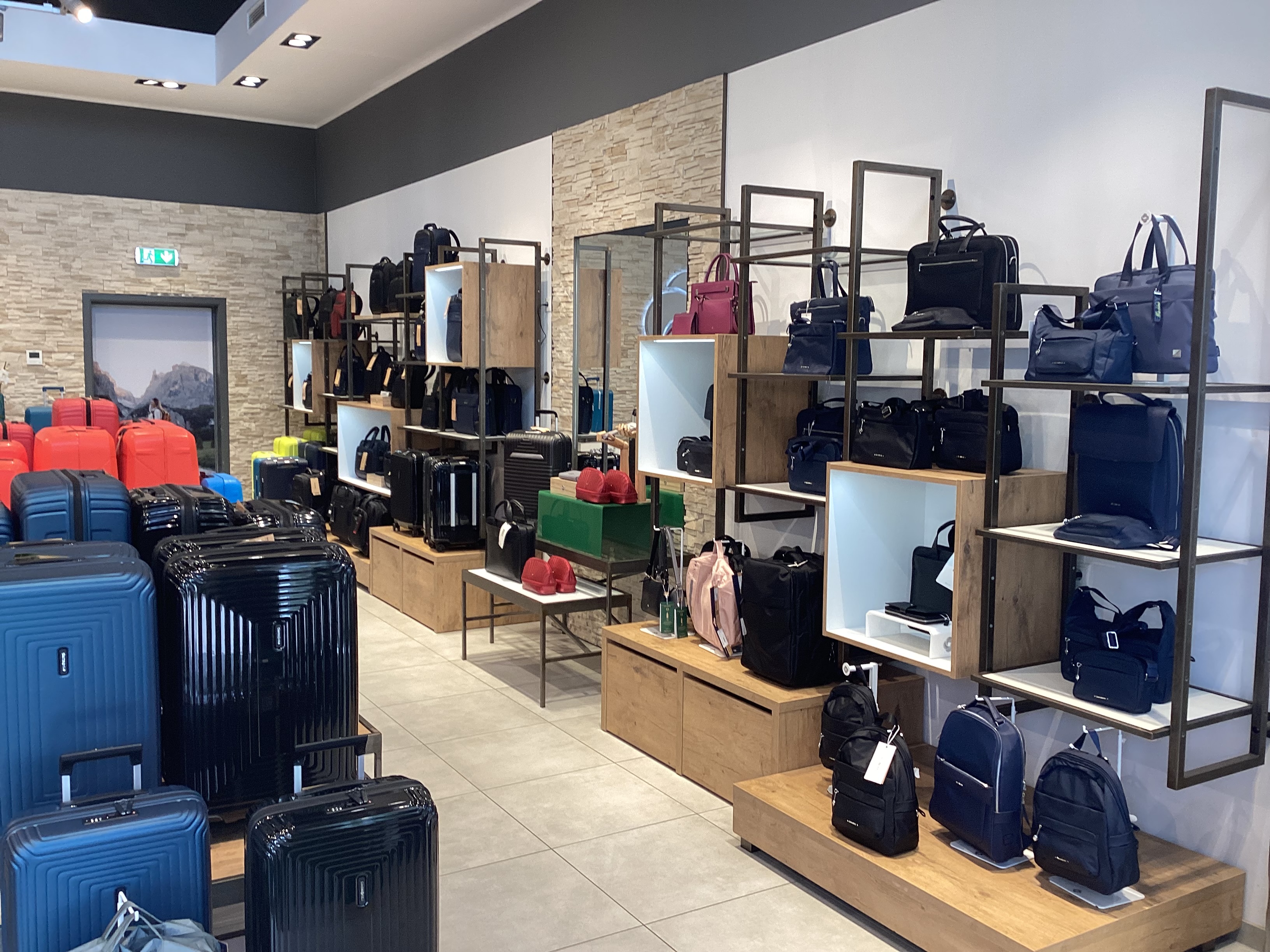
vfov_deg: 45.4
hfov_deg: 58.4
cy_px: 476
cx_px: 635
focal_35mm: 31
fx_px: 1137
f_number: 2.4
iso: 64
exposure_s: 1/50
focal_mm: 3.3
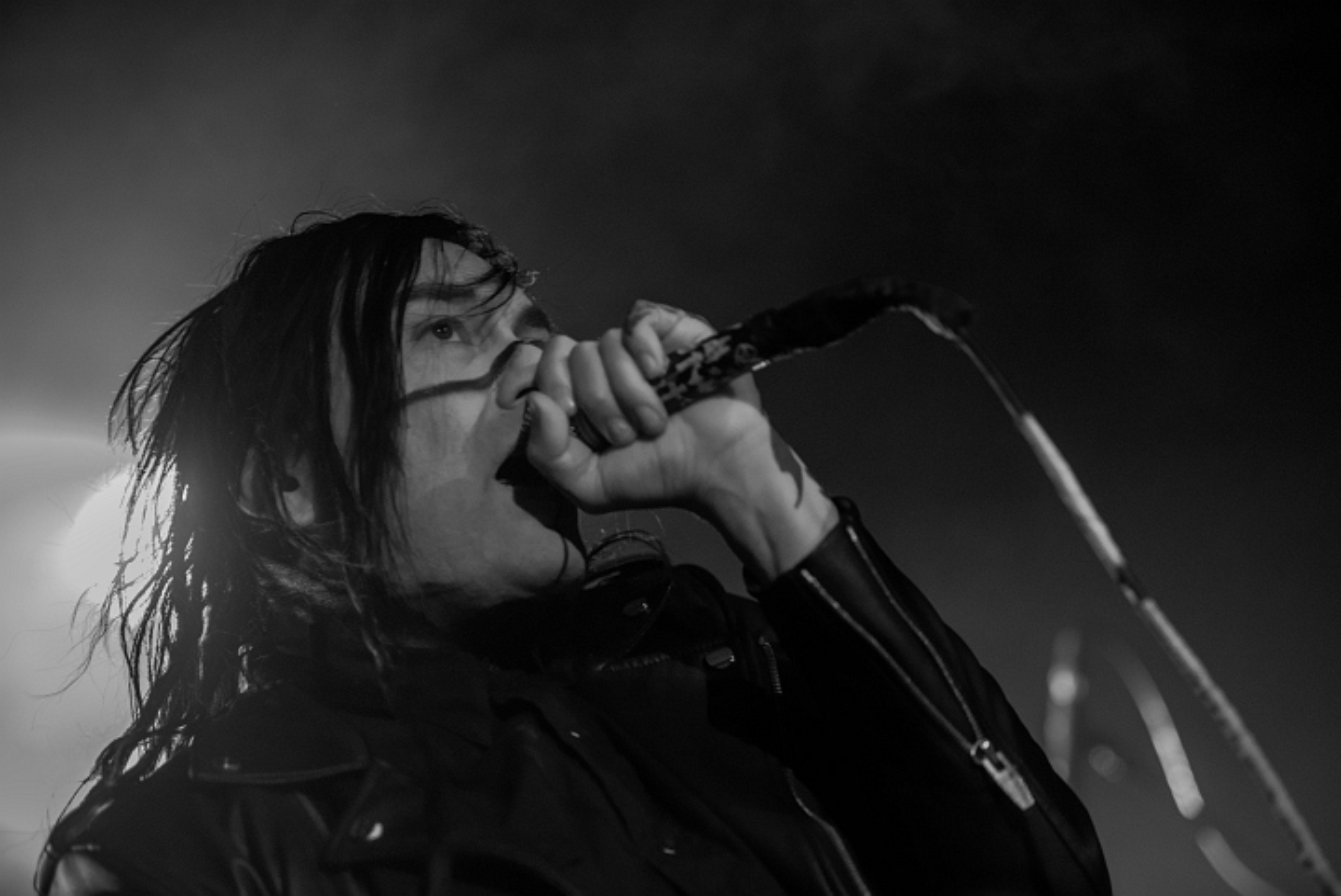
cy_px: 448
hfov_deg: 16.8
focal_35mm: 122
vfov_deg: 11.3
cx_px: 670
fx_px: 4547
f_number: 2.8
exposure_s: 1/100
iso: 1600
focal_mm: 122
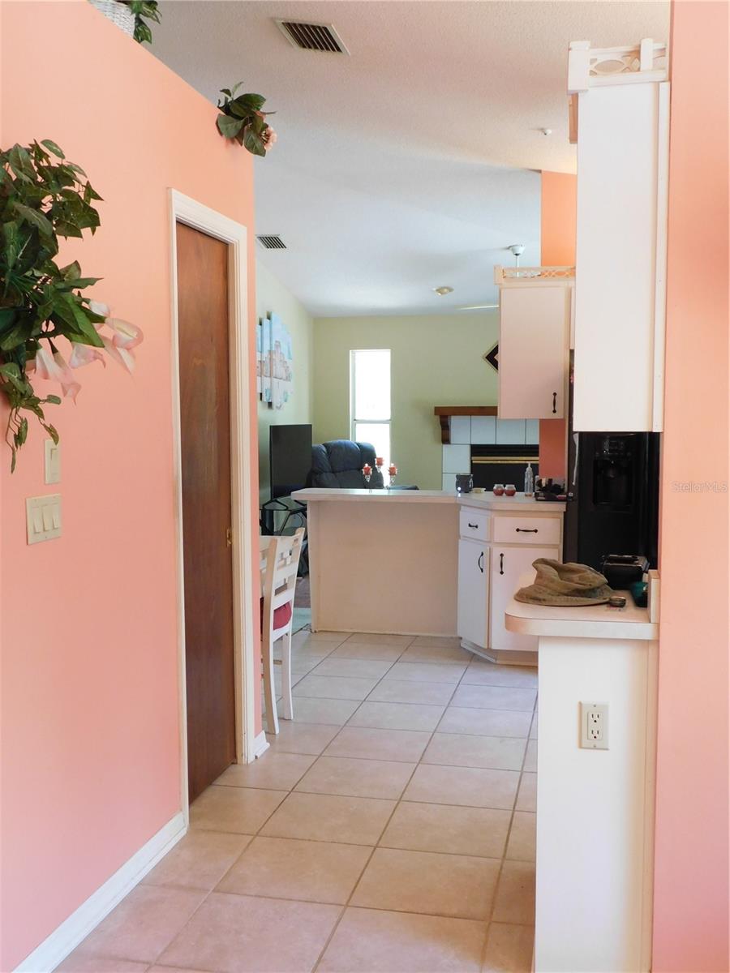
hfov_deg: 39.7
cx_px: 365
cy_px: 486
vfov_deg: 51.4
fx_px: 1012
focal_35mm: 36
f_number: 3.5
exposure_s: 1/30
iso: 280
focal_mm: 6.3
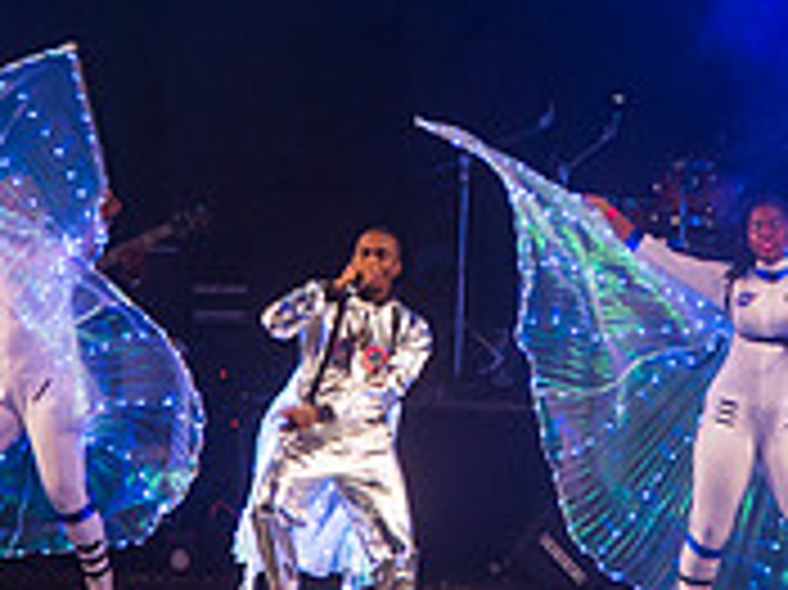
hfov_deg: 2.9
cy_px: 171
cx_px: 504
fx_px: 15560
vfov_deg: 2.2
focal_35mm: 684
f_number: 5.6
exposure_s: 1/200
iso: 4000
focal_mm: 210
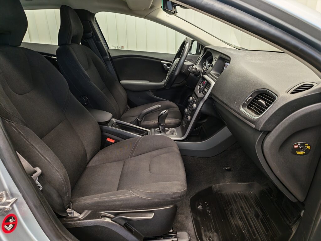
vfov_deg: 58.9
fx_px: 213
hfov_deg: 73.9
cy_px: 120
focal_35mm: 23
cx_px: 160
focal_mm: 5.4
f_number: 1.6
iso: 160
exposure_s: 1/50
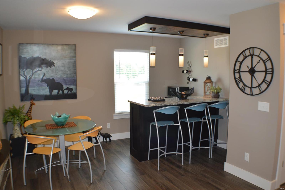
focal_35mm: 36
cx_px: 142
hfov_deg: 53.2
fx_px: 285
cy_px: 95
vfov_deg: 36.8
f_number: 4
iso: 450
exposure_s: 1/60
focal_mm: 24
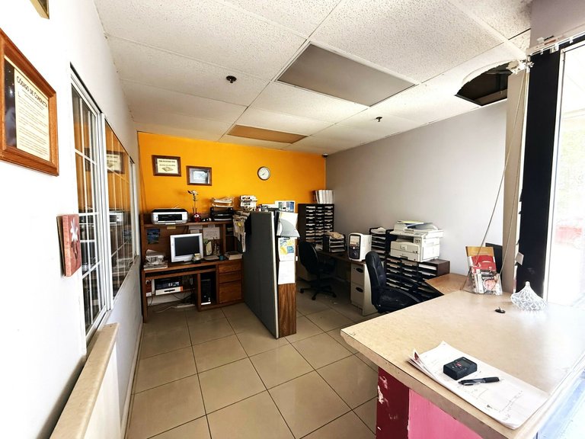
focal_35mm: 14
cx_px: 292
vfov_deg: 85.7
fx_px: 237
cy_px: 220
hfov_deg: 102.1
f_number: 2.2
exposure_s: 1/60
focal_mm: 2.22
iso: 640
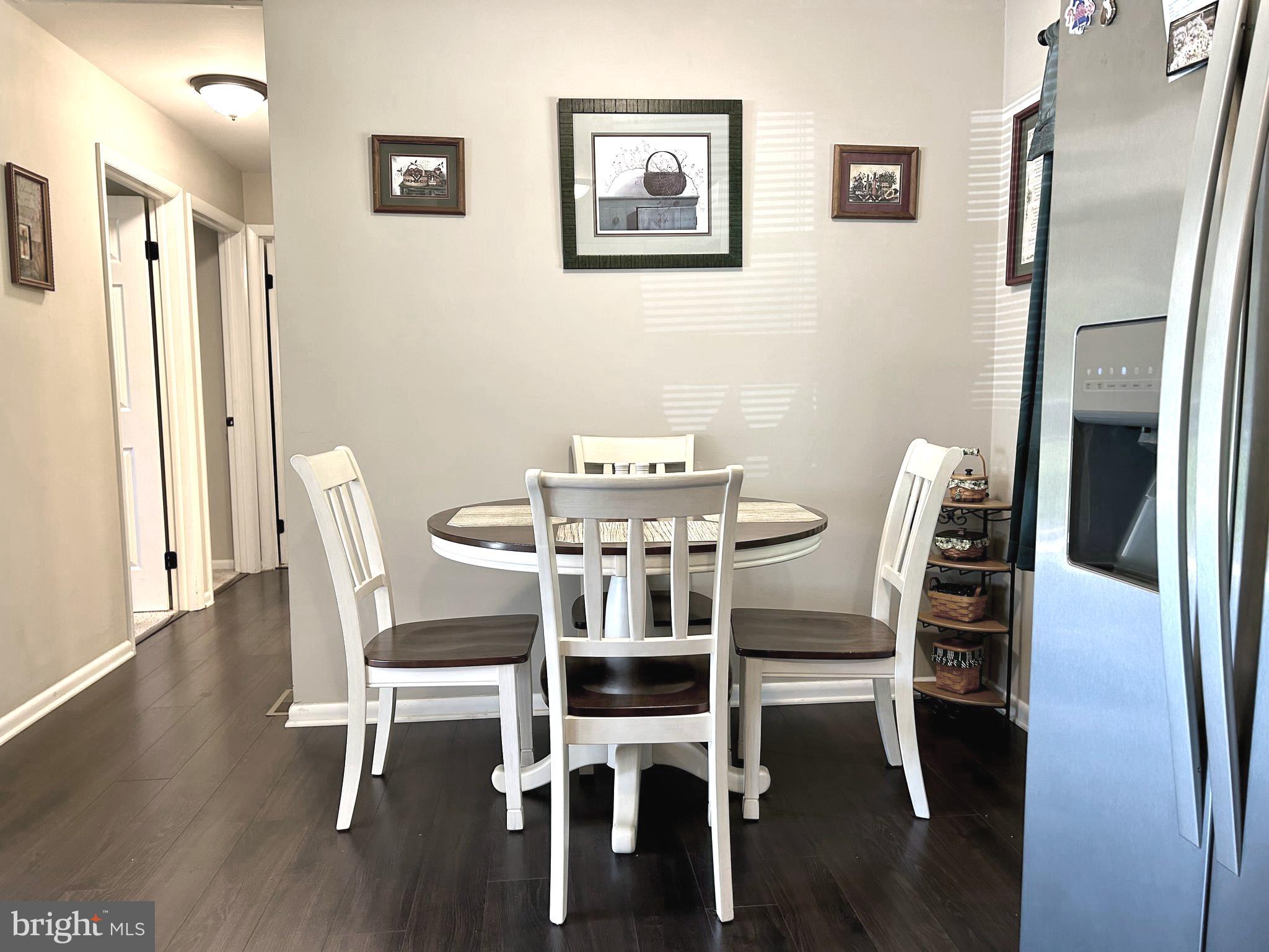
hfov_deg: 67.3
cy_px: 476
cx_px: 634
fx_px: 953
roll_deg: +0.8
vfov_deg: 53.1
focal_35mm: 26
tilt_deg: -6.7
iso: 125
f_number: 1.5
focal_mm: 5.7
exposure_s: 1/60
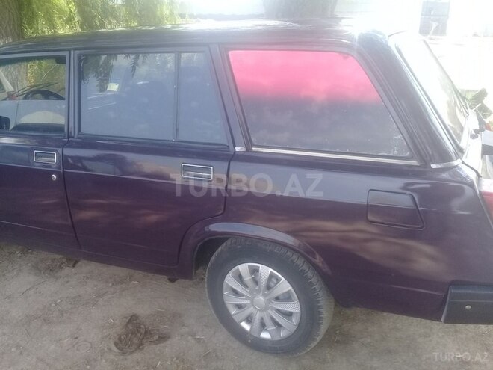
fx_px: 442
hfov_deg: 58.4
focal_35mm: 31
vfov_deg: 45.4
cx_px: 246
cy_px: 185
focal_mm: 3.3
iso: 50
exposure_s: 1/161
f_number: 2.2
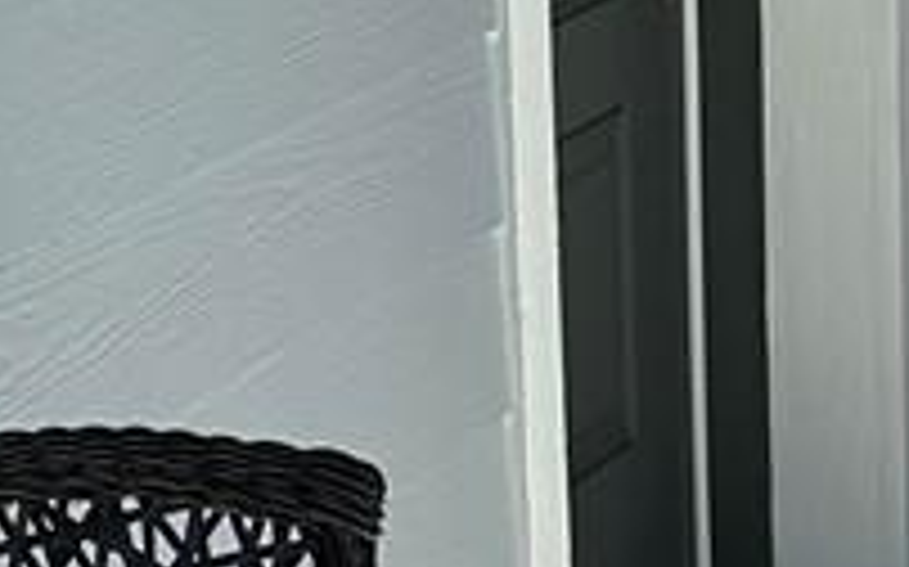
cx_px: 104
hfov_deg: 10.3
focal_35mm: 202
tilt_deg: -18.2
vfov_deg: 6.4
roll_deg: +3.9
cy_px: 716
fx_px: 5001
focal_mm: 6.86
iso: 80
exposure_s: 1/4348
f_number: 1.78
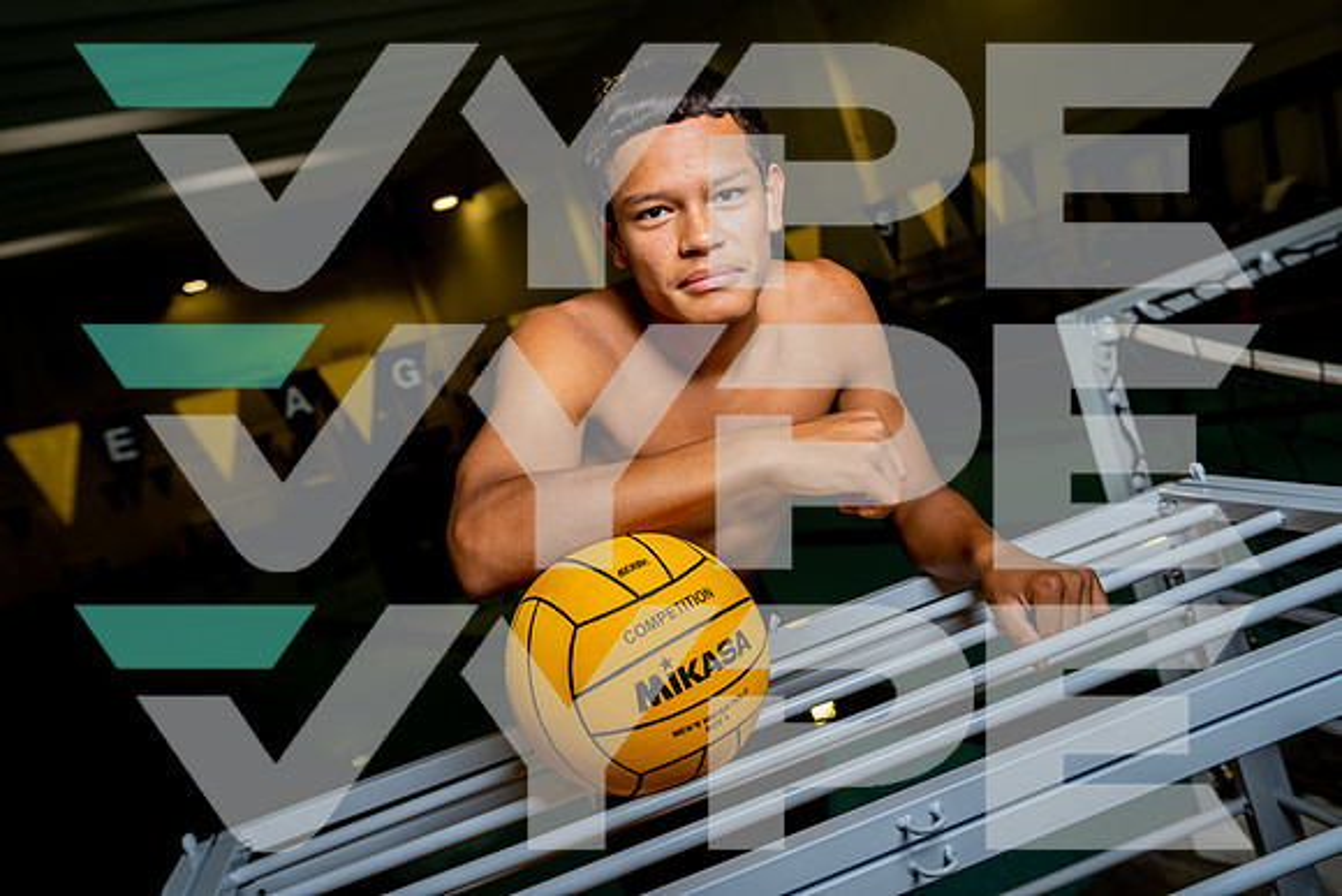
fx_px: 1342
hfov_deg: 53.1
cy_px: 448
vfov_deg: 36.9
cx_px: 671
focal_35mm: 36
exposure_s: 1/250
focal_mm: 36
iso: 100
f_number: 4.5
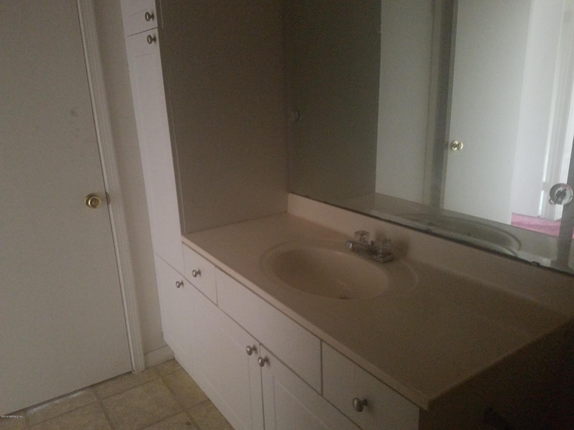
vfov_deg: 53.1
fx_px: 431
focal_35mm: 26
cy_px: 215
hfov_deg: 67.3
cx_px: 287
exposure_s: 1/10
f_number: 1.7
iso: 640
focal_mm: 4.2
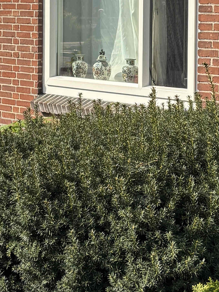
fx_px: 877
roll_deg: -0.4
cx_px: 143
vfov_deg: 18.6
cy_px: 36
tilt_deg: -2.2
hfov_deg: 14.2
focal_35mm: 104
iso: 50
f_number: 1.6
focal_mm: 5.96
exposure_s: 1/1783
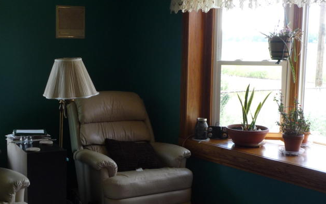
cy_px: 109
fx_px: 489
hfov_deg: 36.5
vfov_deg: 23.5
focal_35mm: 55
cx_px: 104
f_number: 3.3
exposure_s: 1/40
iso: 100
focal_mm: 5.2
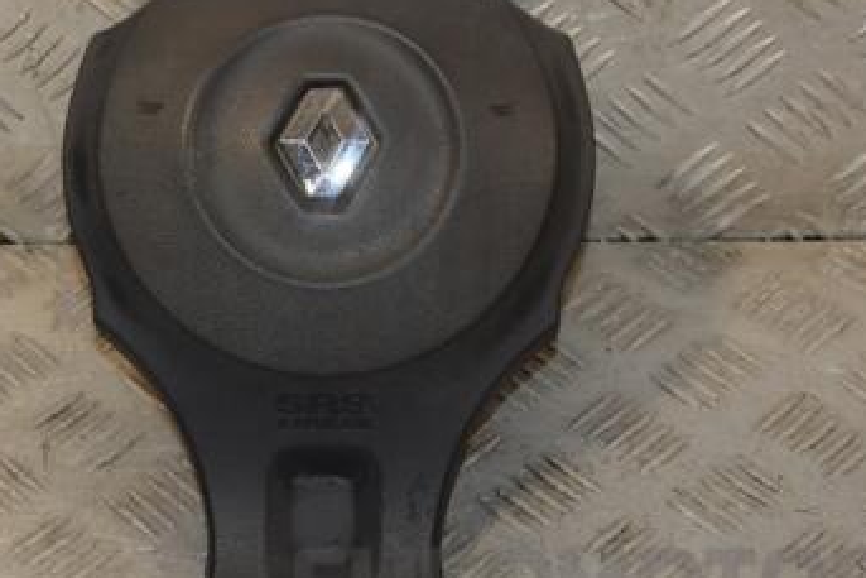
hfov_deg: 19.3
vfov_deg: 13.1
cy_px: 250
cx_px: 247
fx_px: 2527
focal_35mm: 105
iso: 800
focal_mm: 40
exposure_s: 1/200
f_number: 7.1
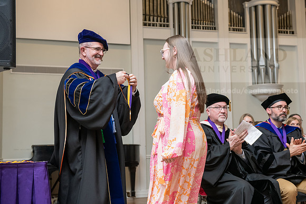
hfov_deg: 35.6
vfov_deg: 24.2
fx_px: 476
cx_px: 153
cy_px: 102
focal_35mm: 56
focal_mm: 56
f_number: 4.5
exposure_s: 1/200
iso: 1600
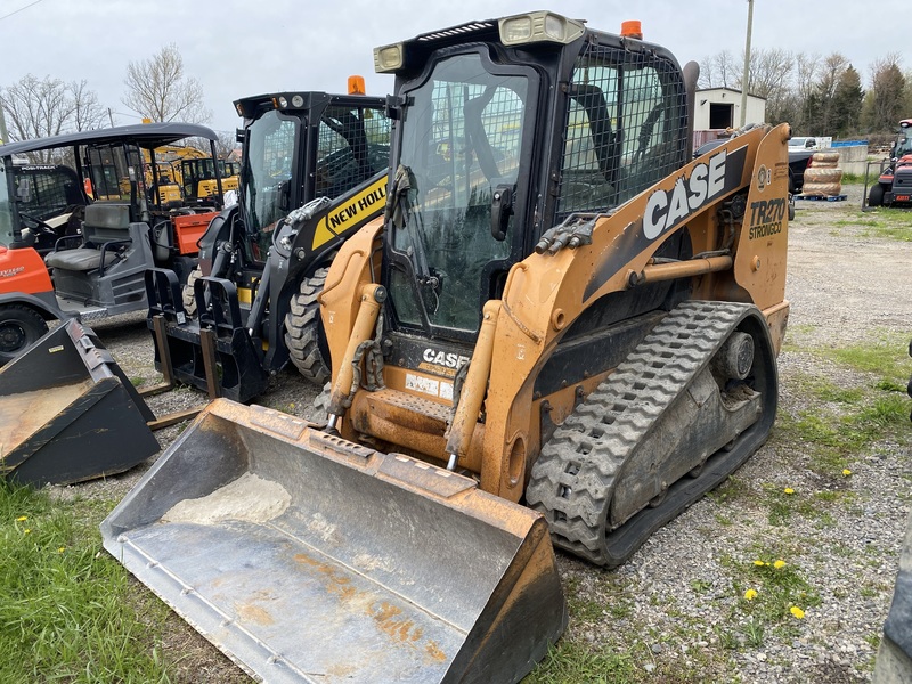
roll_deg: +3.8
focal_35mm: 26
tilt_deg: -12.8
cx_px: 456
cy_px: 342
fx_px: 685
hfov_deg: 67.3
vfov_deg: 53.1
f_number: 1.8
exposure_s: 1/981
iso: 32
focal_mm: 4.25
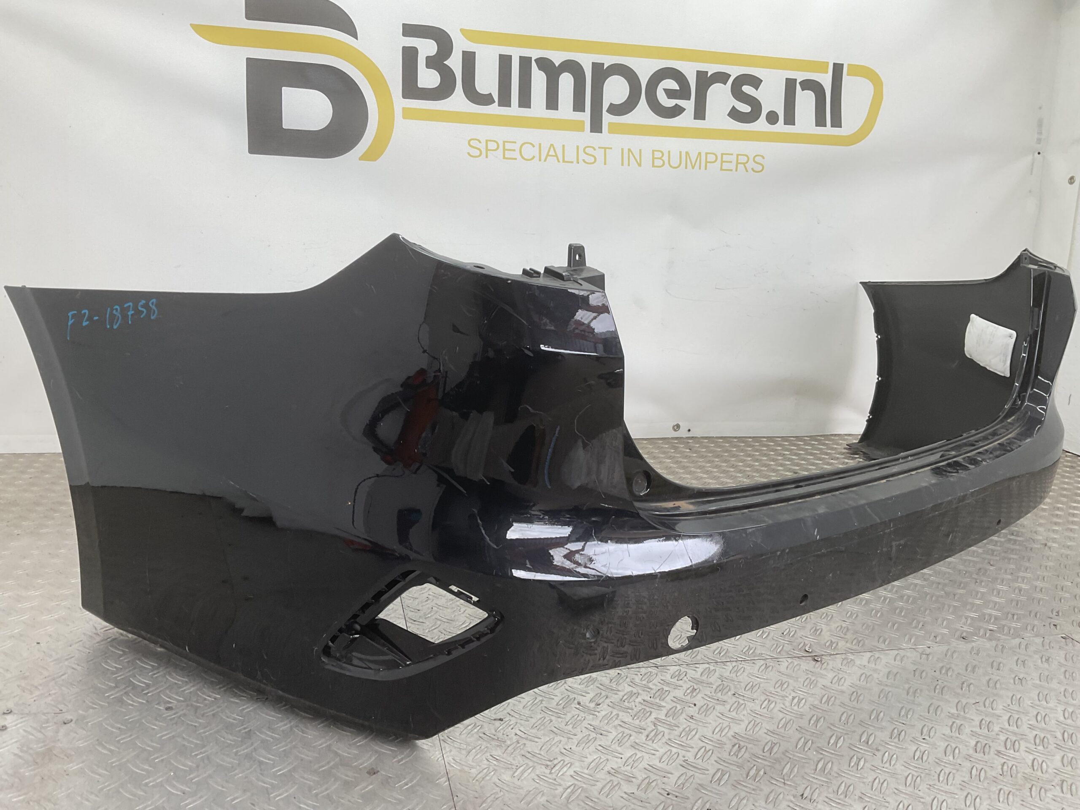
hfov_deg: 61.7
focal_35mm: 29
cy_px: 405
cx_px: 540
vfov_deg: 48.2
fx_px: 905
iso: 25
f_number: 1.8
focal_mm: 3
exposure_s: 1/120
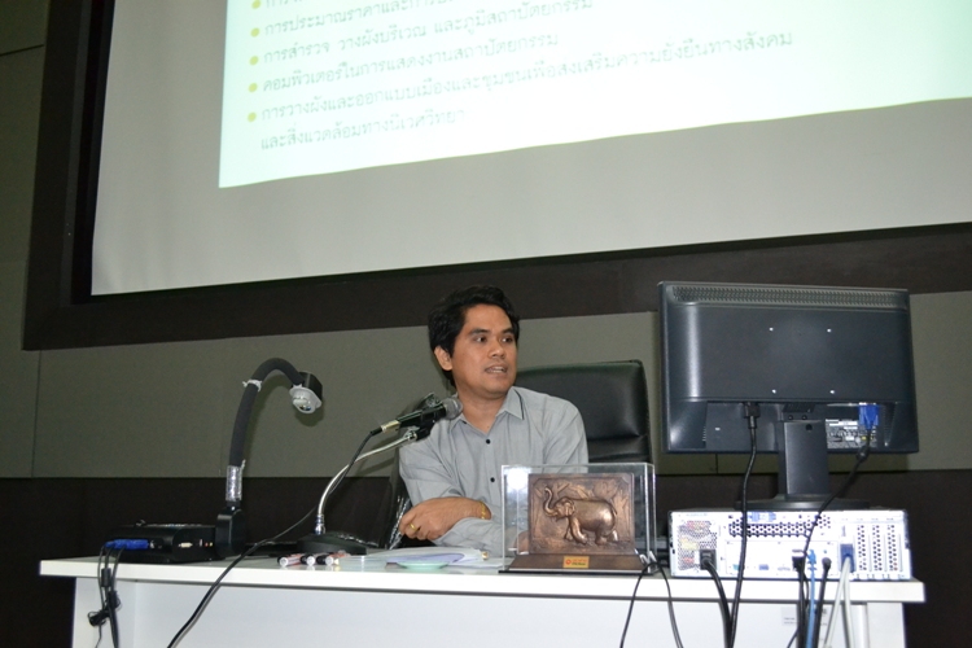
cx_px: 486
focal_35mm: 33
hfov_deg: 57.2
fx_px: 891
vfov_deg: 40.0
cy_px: 324
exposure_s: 1/60
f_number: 4
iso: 2800
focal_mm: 22
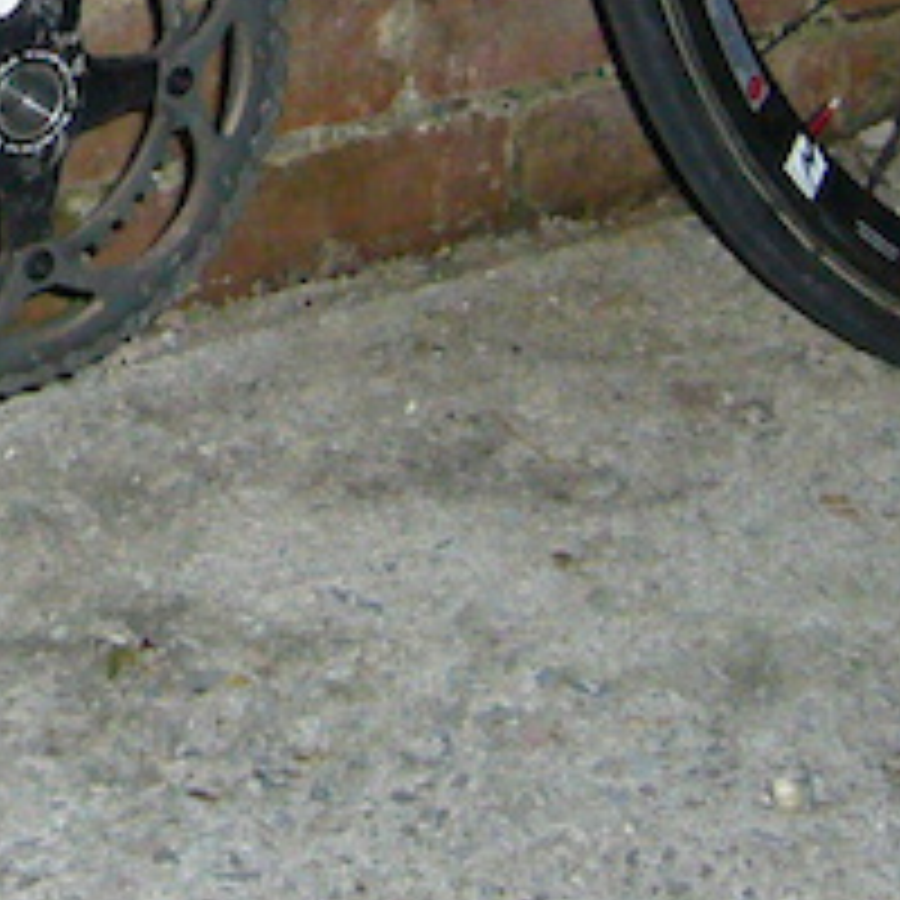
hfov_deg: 10.8
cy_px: -598
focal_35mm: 158
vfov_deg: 10.5
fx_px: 4648
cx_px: -207
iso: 200
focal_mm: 5.8
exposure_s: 1/60
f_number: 2.8
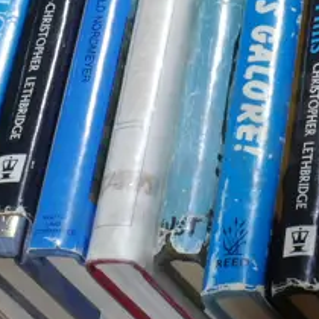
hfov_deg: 11.0
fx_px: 1616
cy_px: 11
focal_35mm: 155
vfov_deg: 11.2
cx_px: 437
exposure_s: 1/60
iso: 1000
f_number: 11
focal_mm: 18
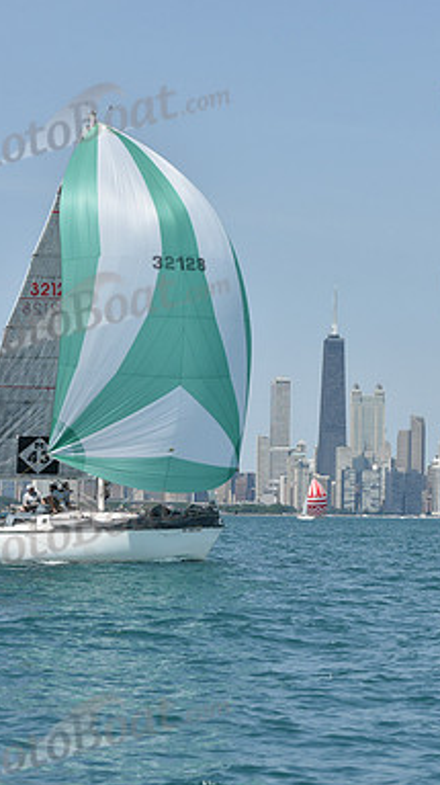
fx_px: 2638
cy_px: 392
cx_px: 338
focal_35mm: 127
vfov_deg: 16.9
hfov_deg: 9.5
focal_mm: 80
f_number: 7.1
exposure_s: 1/1600
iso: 250
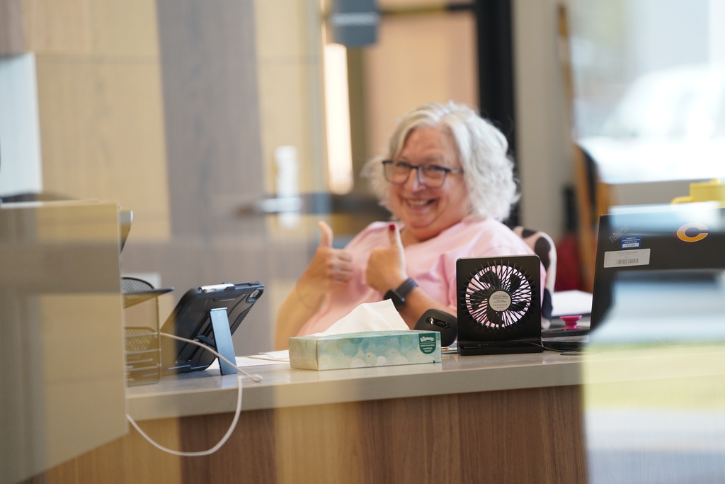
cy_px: 242
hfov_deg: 10.3
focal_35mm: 200
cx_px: 362
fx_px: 4028
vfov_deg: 6.9
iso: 1250
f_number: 2.8
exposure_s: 1/160
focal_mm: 200
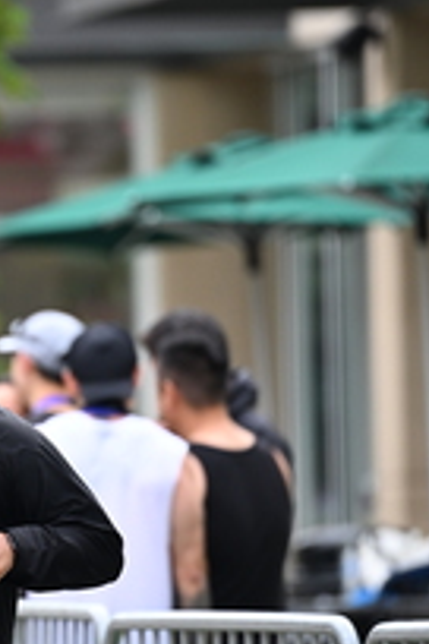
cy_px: 369
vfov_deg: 3.8
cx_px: -84
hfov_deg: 2.5
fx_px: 9652
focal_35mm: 540
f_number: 2.8
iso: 640
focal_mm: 200
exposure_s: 1/2000
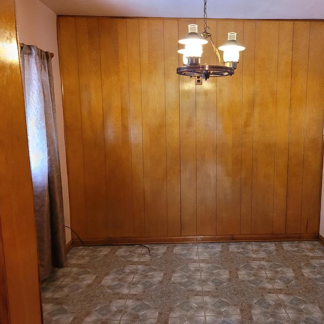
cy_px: 161
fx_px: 328
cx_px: 210
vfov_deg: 52.5
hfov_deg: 51.7
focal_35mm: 31
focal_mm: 5.4
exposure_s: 1/40
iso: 400
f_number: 1.8
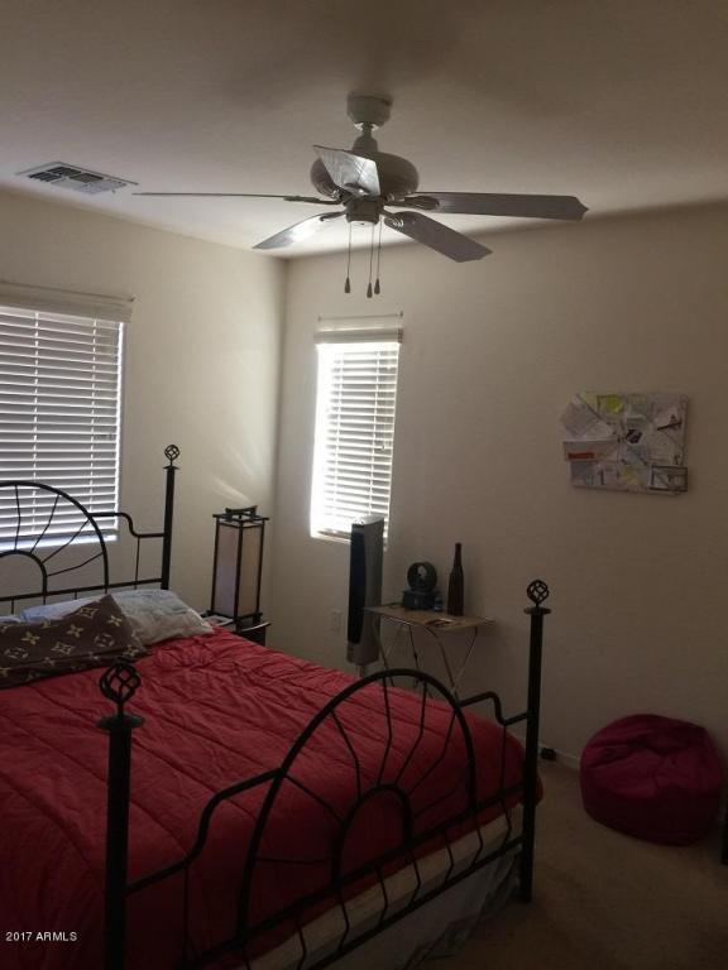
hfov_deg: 48.2
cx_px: 364
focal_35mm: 29
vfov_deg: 61.7
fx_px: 813
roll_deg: -2.7
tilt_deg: -4.4
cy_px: 485
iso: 50
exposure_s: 1/15
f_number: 2.2
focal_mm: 4.15
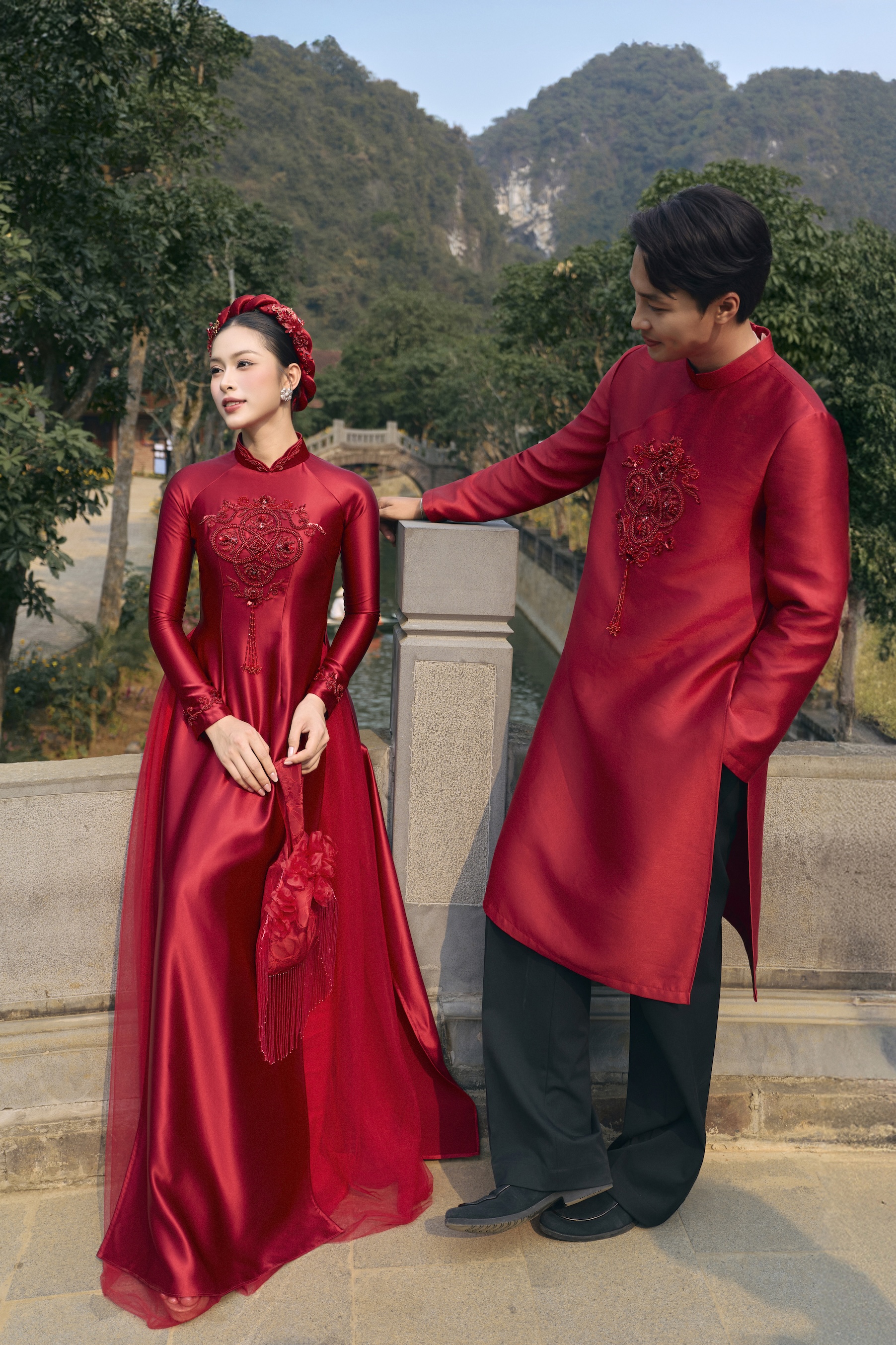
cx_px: 448
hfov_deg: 37.9
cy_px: 672
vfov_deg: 54.4
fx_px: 1307
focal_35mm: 35
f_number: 4
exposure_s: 1/800
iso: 200
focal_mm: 35
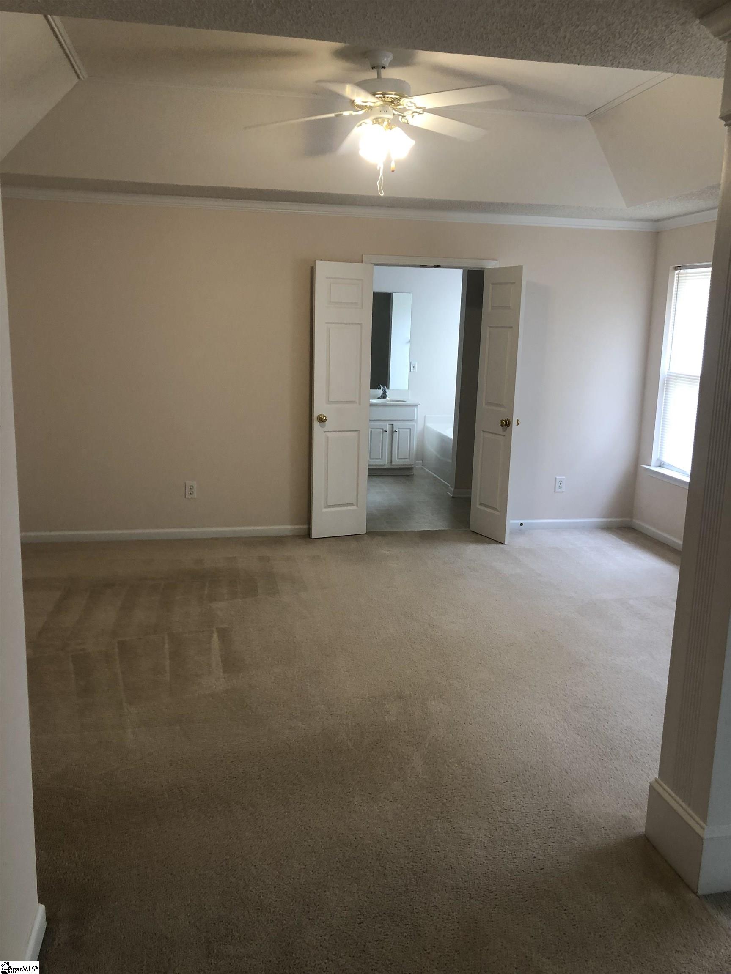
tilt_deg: -8.1
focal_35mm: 28
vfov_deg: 63.4
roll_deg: -1.8
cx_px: 366
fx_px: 788
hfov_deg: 49.7
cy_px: 487
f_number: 1.8
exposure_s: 1/30
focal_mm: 4
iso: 32
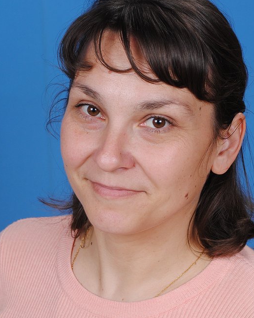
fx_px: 1222
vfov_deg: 14.8
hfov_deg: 11.9
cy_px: 229
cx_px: 144
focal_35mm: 130
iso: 200
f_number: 5.6
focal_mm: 50
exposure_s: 1/200
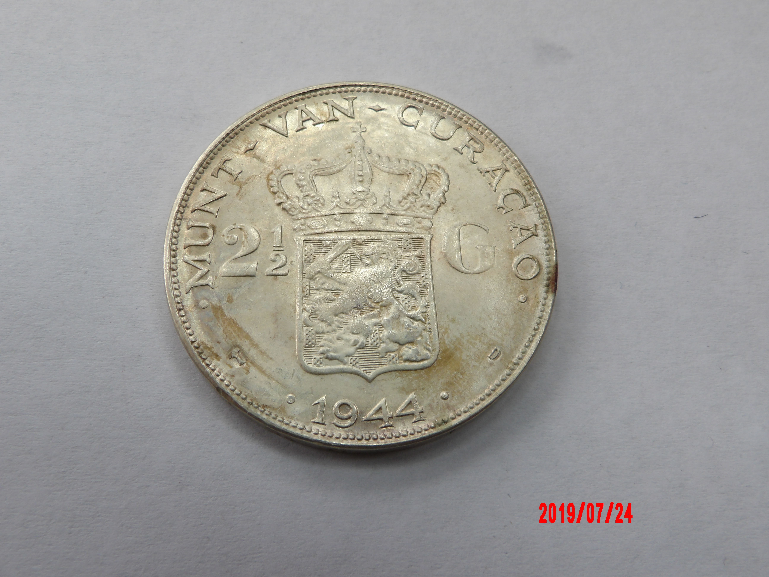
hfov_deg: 54.0
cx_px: 384
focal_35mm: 34
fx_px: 755
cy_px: 288
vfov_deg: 41.8
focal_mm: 6.2
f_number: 4.5
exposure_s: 1/43
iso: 100
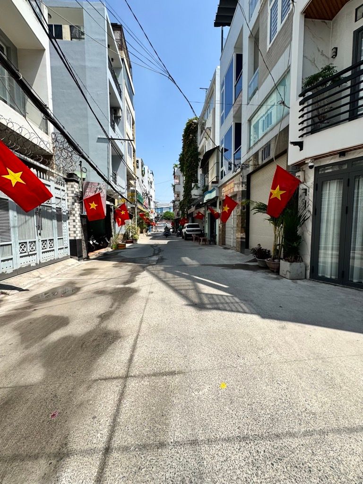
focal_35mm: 14
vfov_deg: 102.1
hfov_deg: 85.7
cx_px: 182
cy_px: 242
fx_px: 196
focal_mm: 2.22
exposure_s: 1/1789
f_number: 2.2
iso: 50
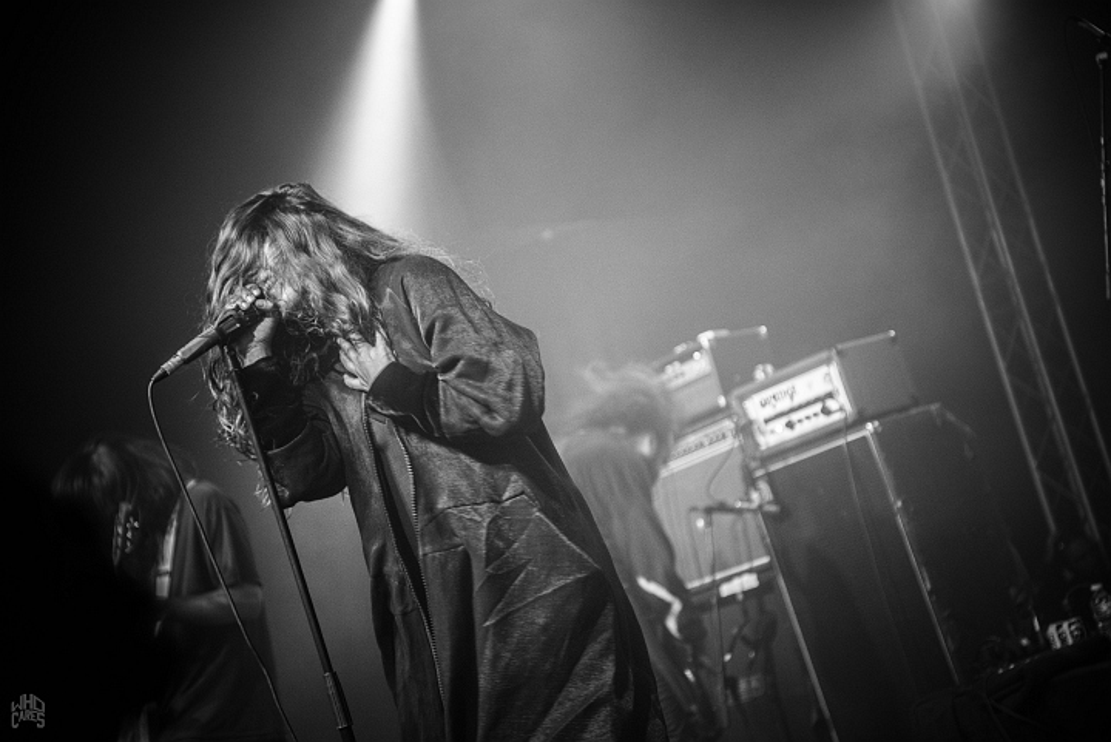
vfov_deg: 19.5
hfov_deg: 28.8
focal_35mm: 70
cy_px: 371
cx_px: 556
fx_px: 2161
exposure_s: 1/125
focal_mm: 70
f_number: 2.8
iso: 250
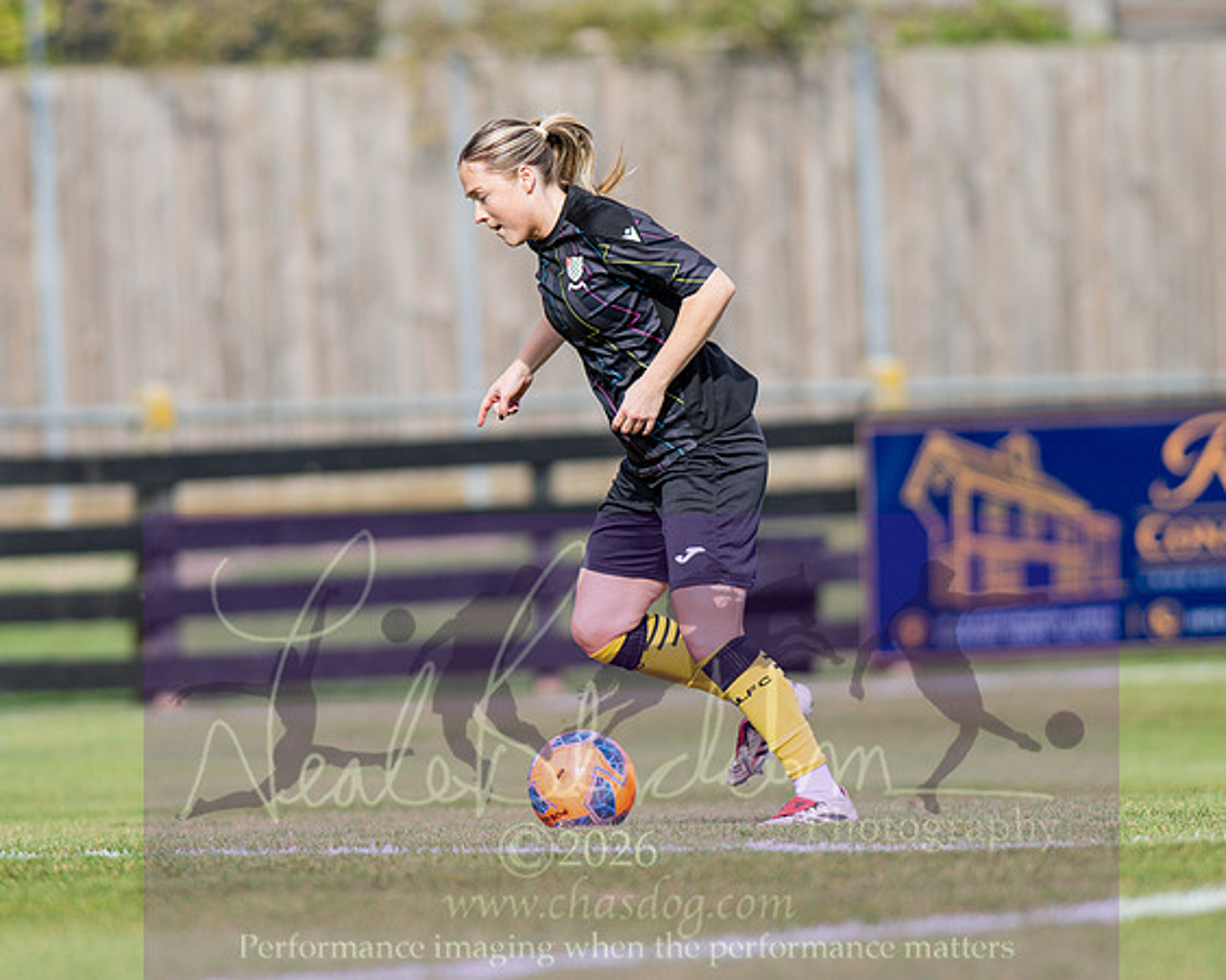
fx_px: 22655
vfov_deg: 2.5
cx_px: 446
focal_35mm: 625
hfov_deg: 3.1
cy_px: 393
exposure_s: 1/1600
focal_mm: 300
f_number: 2.8
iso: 125
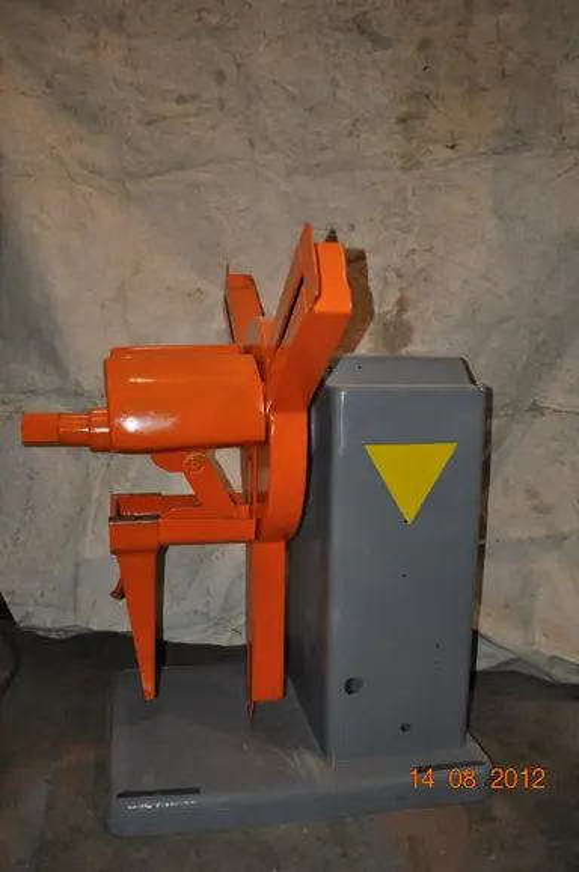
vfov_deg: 62.0
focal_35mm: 30
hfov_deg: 43.5
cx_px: 290
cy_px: 436
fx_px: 726
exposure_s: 1/60
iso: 800
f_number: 3.8
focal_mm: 20
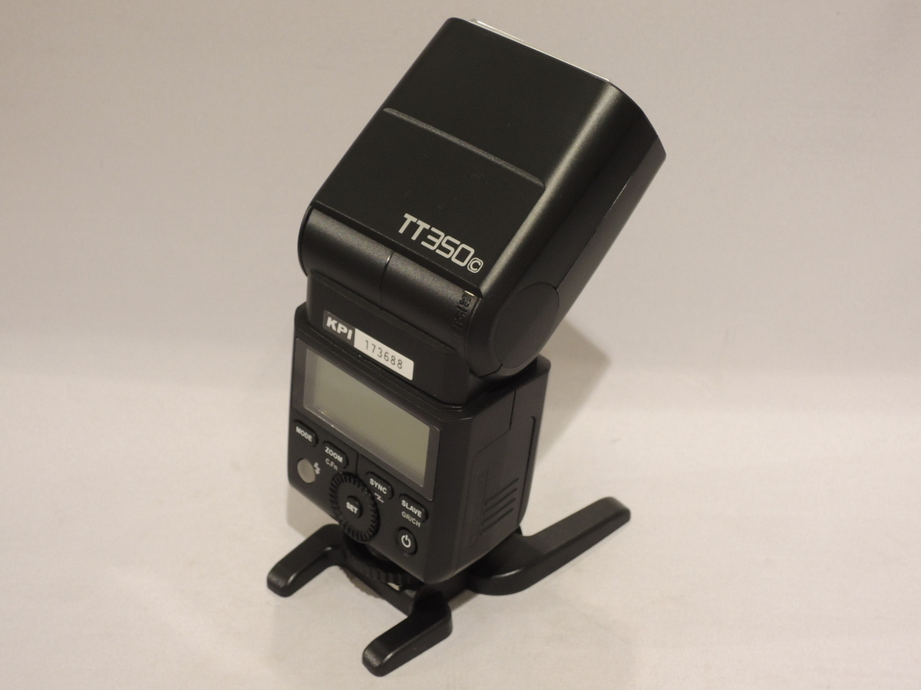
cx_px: 460
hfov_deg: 27.8
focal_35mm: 70
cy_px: 345
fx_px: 1862
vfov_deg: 21.0
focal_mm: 12.5
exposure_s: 1/100
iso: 360
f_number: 4.5
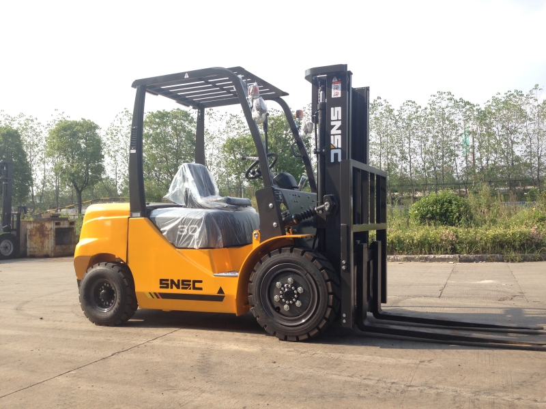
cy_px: 204
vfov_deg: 42.9
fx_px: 521
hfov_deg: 55.4
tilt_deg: +0.8
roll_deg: -1.3
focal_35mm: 33
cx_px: 273
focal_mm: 4.12
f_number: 2.4
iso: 50
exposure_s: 1/661
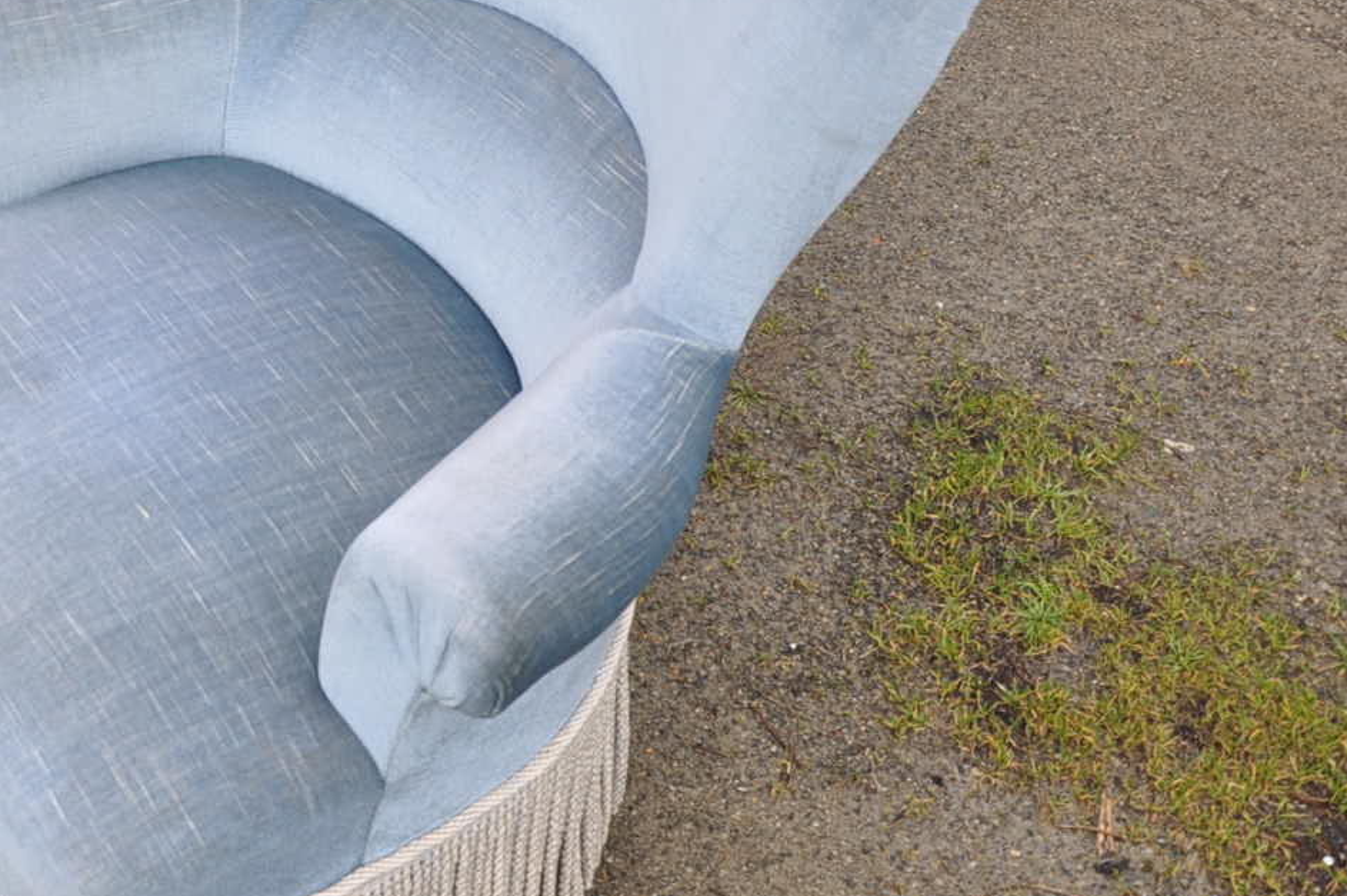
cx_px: -93
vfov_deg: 17.9
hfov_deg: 25.3
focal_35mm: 75
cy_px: 83
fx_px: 2804
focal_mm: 22
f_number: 6.7
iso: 320
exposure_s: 1/180
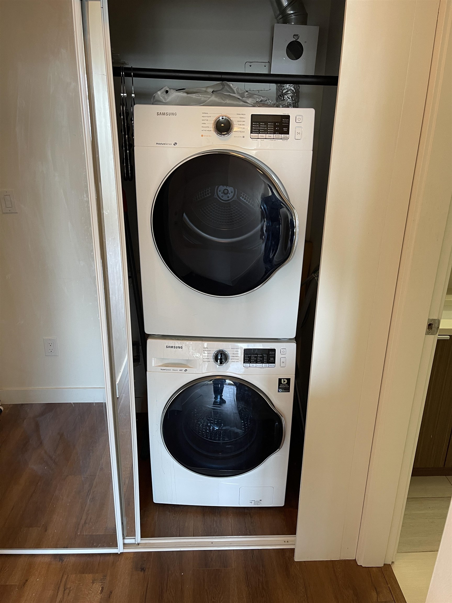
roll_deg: -2.4
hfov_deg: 54.9
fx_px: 435
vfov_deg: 69.4
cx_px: 226
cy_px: 302
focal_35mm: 25
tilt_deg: -20.3
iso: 160
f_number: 1.6
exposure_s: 1/60
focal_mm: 5.1
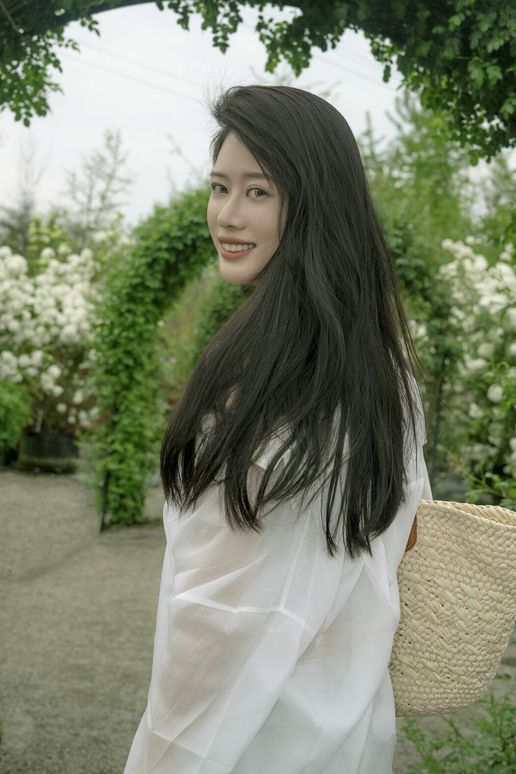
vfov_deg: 39.6
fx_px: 1075
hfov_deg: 27.0
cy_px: 387
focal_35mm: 50
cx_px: 258
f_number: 6.3
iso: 250
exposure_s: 1/125
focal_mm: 50
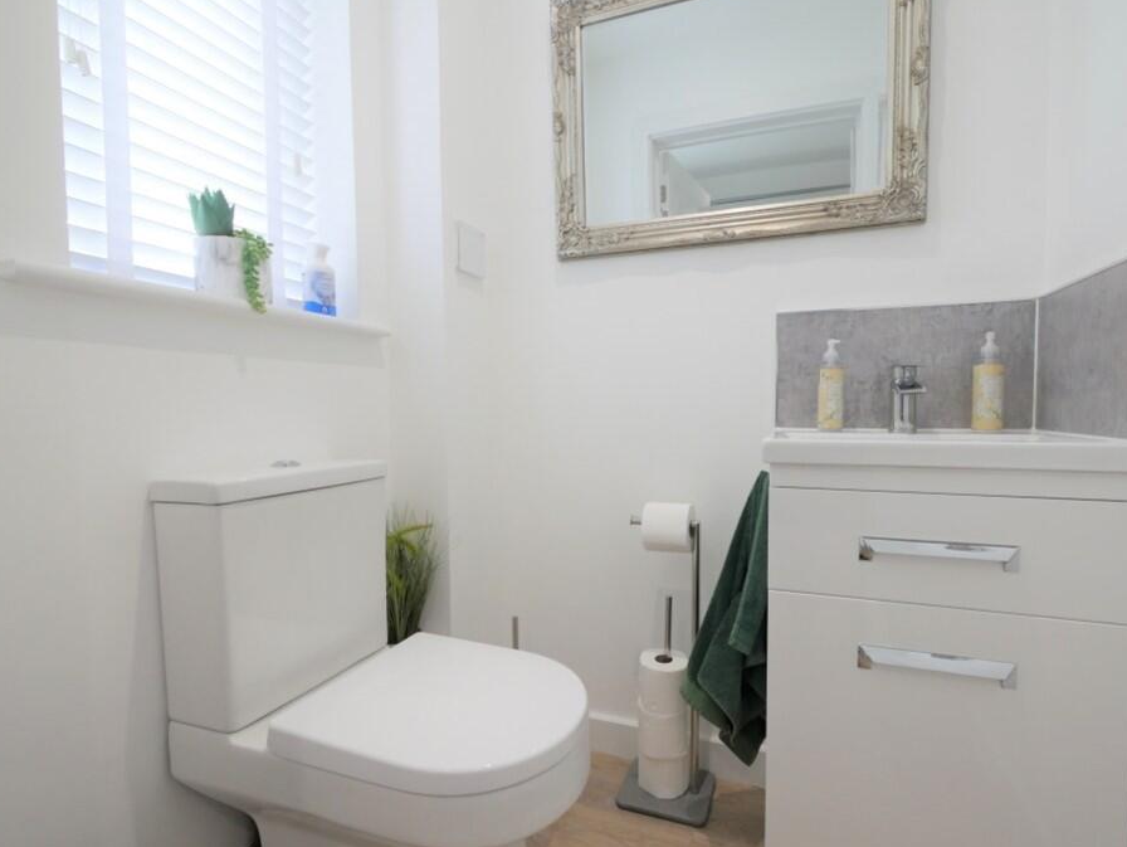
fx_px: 521
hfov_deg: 94.3
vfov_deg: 78.2
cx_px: 609
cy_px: 430
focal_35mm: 16
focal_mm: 7
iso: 320
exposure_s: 1/60
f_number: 4
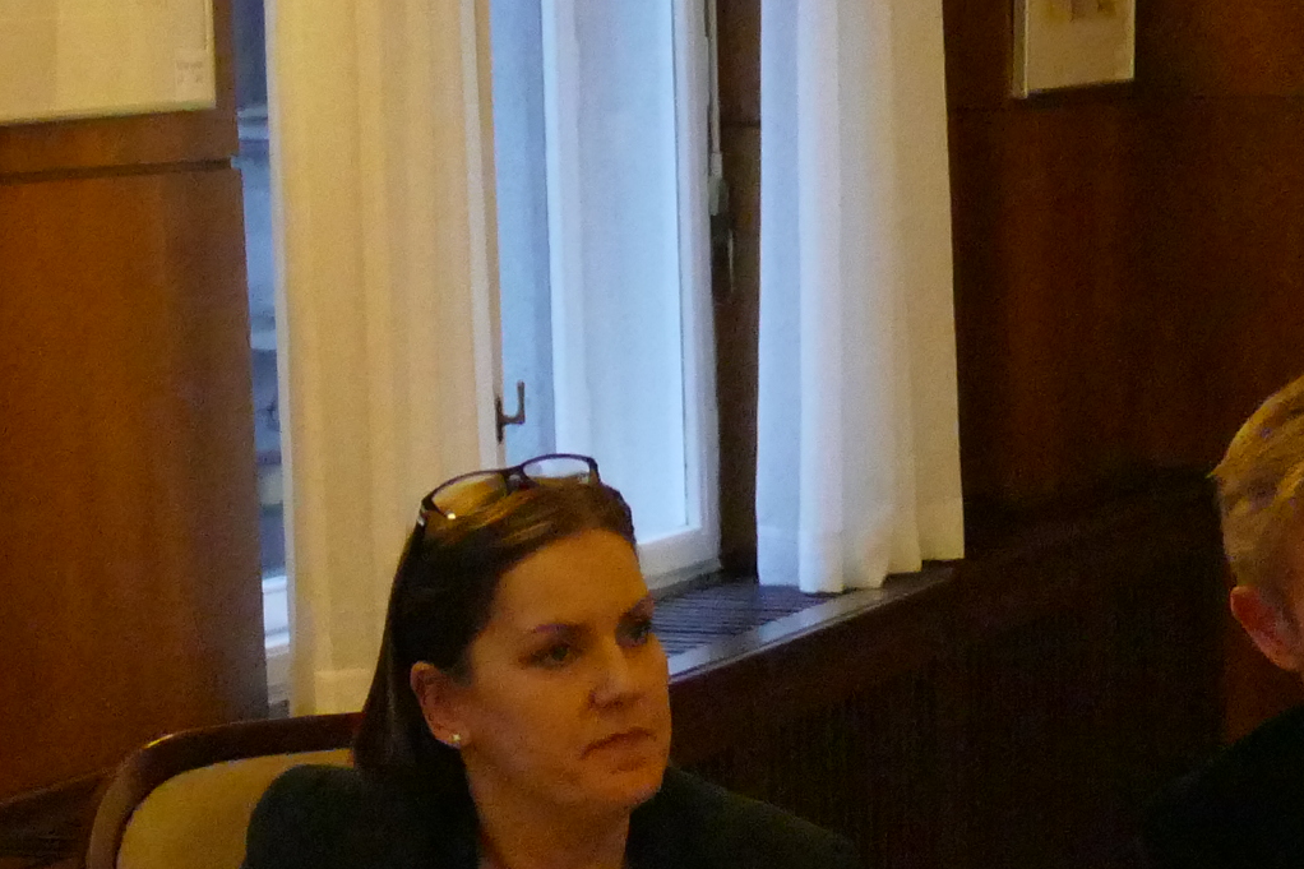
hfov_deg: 14.9
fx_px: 4961
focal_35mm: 137
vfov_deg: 9.7
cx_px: 1099
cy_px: 1353
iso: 3200
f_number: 3.1
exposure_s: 1/125
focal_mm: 13.16
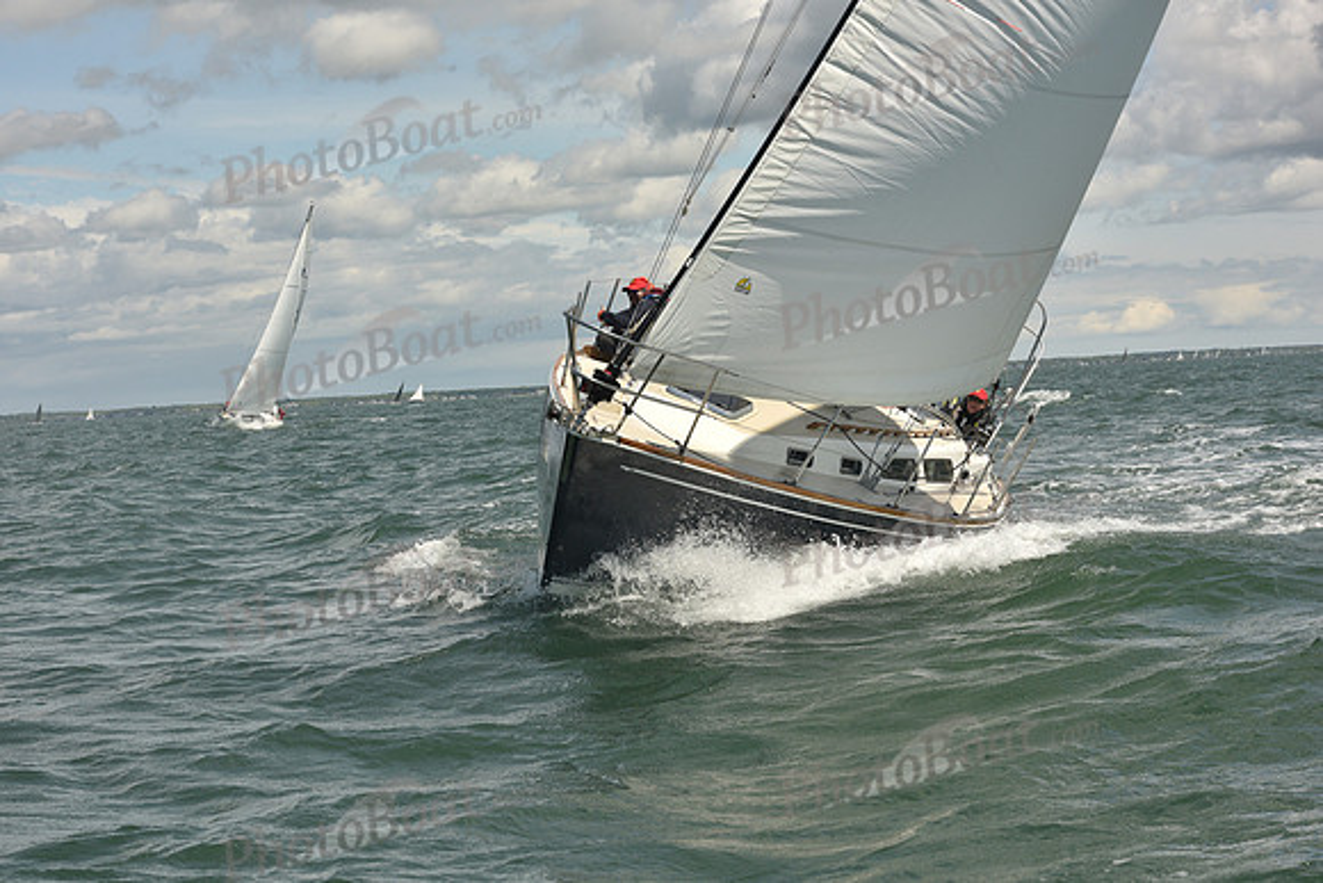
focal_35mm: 82
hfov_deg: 24.8
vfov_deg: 16.7
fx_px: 3014
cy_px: 442
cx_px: 662
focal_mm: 82
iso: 320
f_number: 11
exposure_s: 1/800
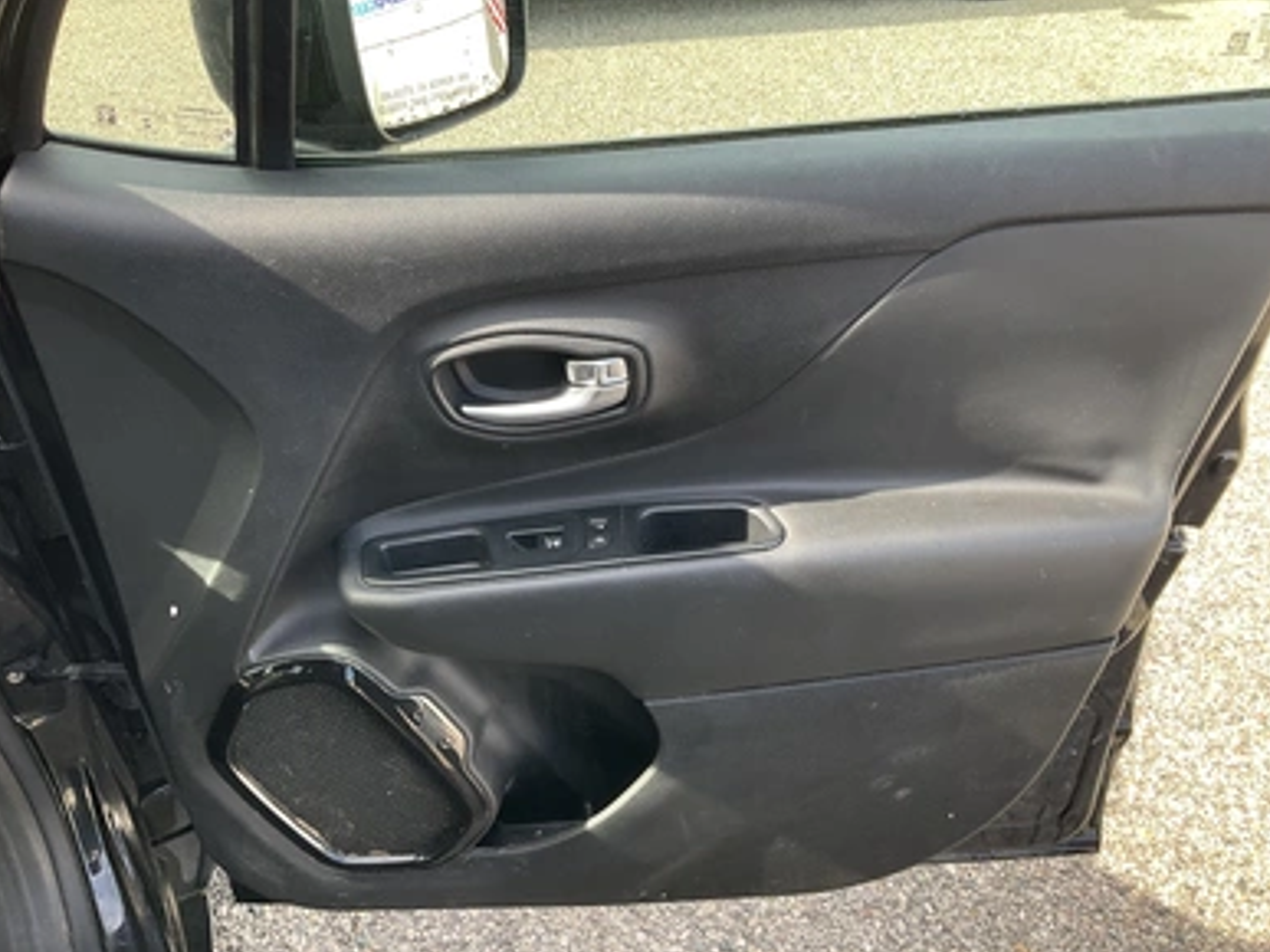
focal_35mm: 30
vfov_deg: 46.8
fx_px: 1100
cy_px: 489
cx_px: 637
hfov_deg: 60.0
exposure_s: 1/122
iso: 25
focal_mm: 3
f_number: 1.8
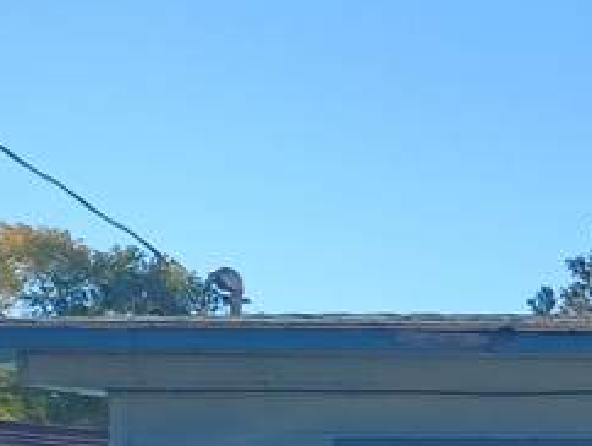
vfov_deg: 11.1
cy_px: 446
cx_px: 1536
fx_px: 2260
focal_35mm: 132
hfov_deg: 11.5
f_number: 1.8
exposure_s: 1/253
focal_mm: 4.6
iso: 32
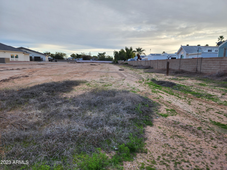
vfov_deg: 58.9
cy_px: 85
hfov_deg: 73.9
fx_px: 151
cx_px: 114
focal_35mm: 23
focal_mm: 6.4
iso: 16
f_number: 1.8
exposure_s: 1/180
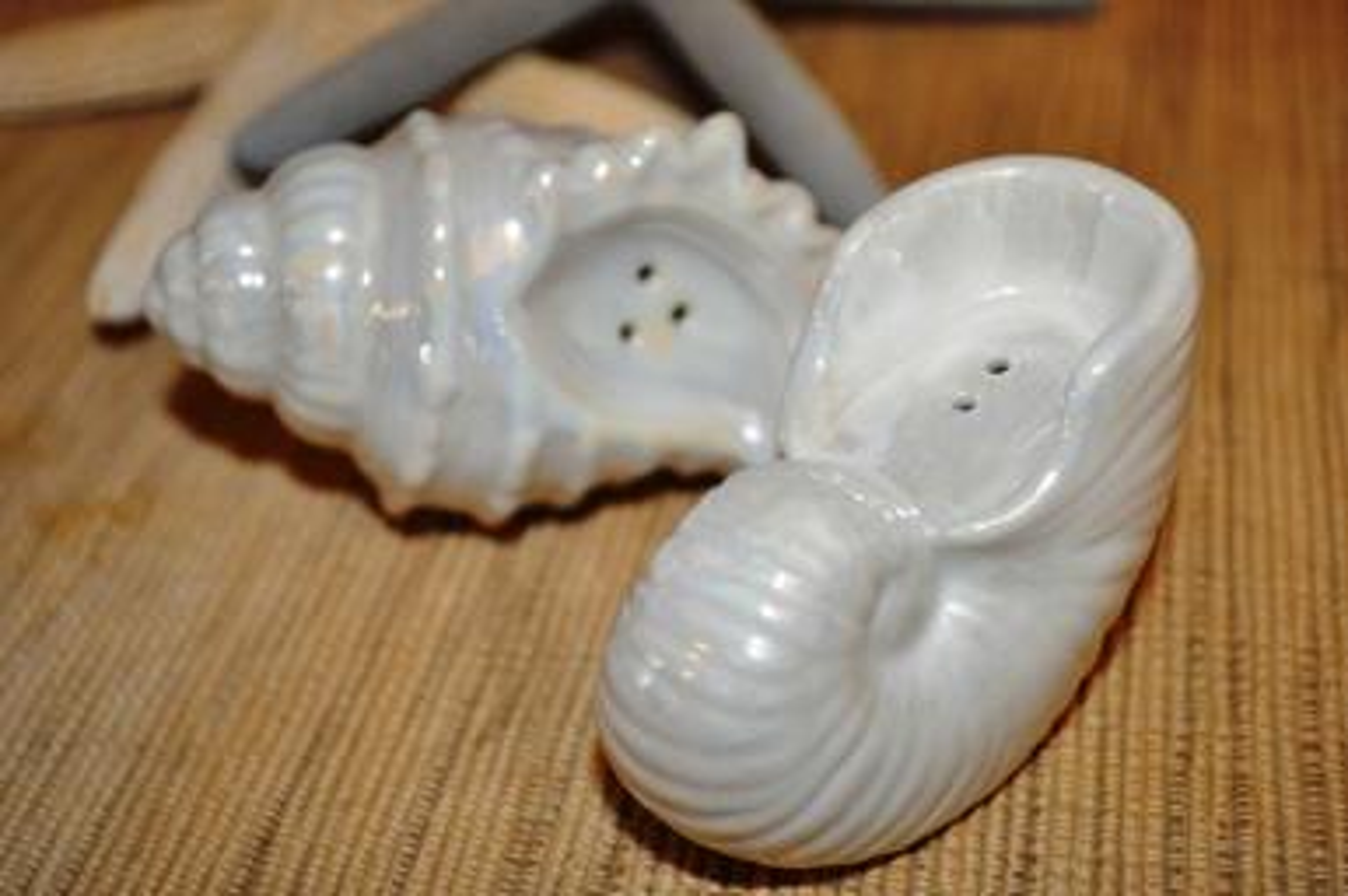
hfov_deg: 35.1
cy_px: 448
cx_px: 674
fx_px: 2132
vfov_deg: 23.7
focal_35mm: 57
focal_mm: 38
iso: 800
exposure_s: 1/60
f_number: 5
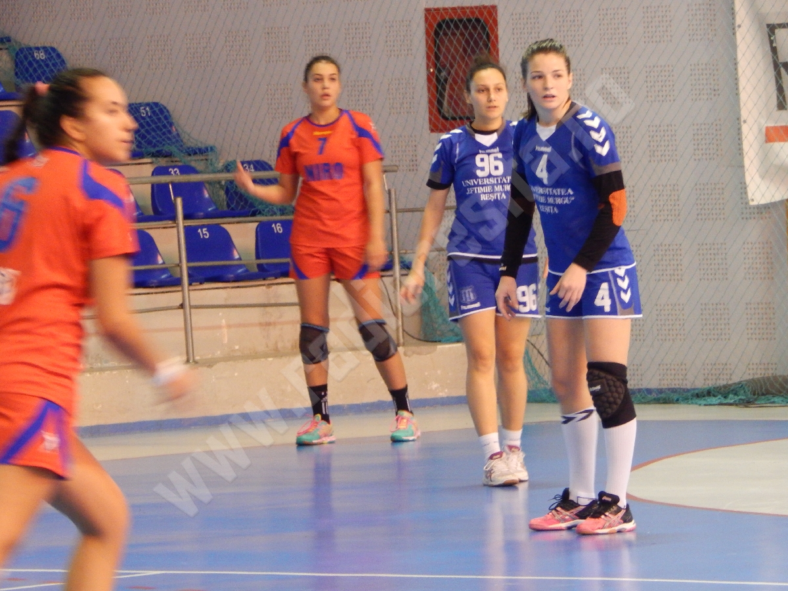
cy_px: 296
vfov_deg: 4.7
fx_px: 7171
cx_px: 394
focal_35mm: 315
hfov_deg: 6.3
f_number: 5.7
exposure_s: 1/6
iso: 200
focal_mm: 56.5
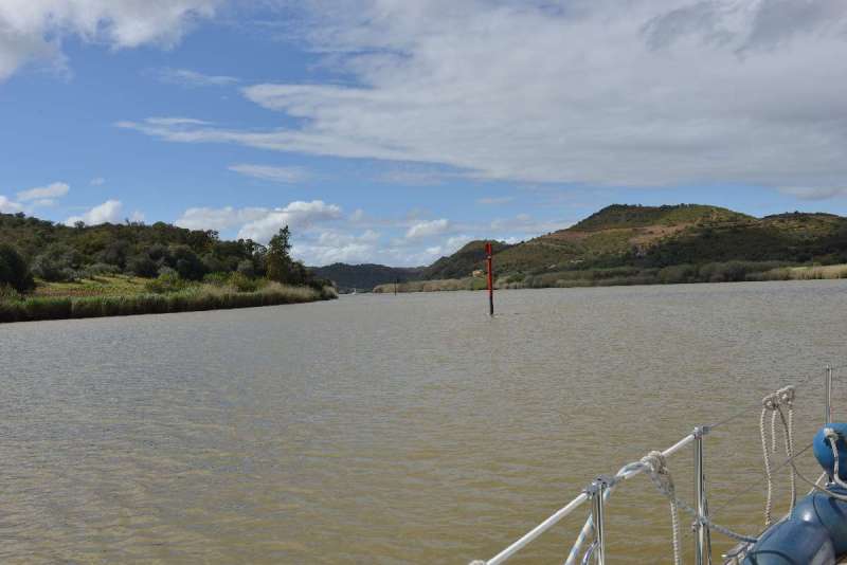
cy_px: 282
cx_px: 424
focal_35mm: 32
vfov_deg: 41.1
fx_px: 753
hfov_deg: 58.7
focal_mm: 32
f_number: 10
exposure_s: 1/400
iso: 125
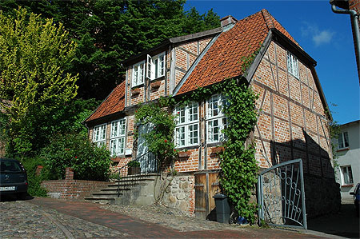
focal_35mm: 33
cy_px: 120
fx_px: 330
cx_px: 180
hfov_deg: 57.3
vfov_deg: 39.9
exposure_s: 1/400
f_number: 11
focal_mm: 22
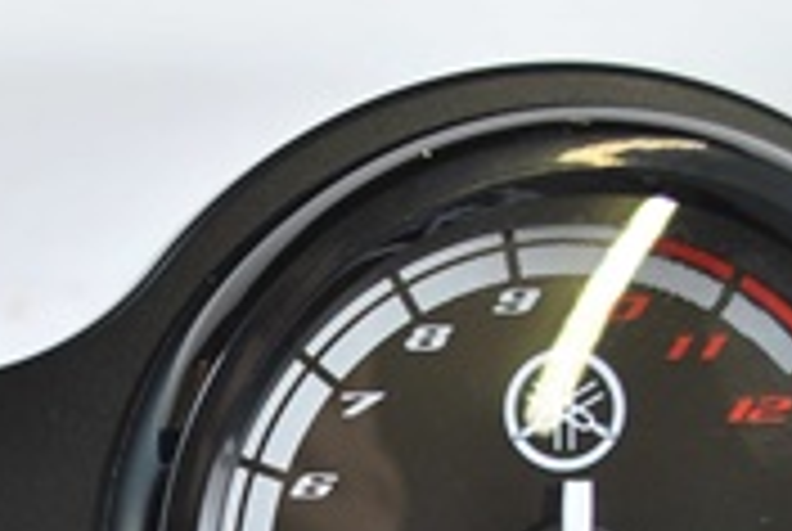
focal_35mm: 122
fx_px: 2688
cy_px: 806
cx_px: -128
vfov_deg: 10.8
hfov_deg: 16.2
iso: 200
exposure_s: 1/13
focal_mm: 24
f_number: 5
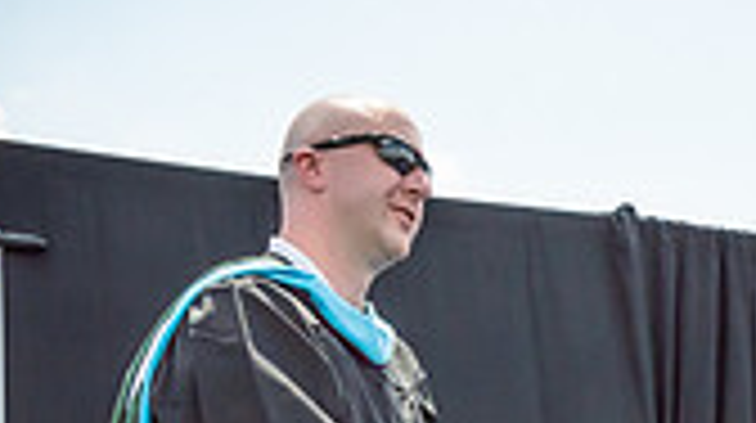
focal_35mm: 124
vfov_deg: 9.2
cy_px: 796
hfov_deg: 17.0
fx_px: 2483
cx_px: 722
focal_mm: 17
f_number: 7.1
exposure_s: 1/800
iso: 200
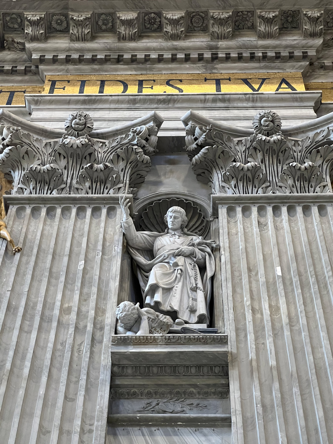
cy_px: 222
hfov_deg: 19.1
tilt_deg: +58.4
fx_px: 988
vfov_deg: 25.3
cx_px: 166
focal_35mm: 77
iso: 640
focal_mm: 9
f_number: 2.8
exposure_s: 1/33
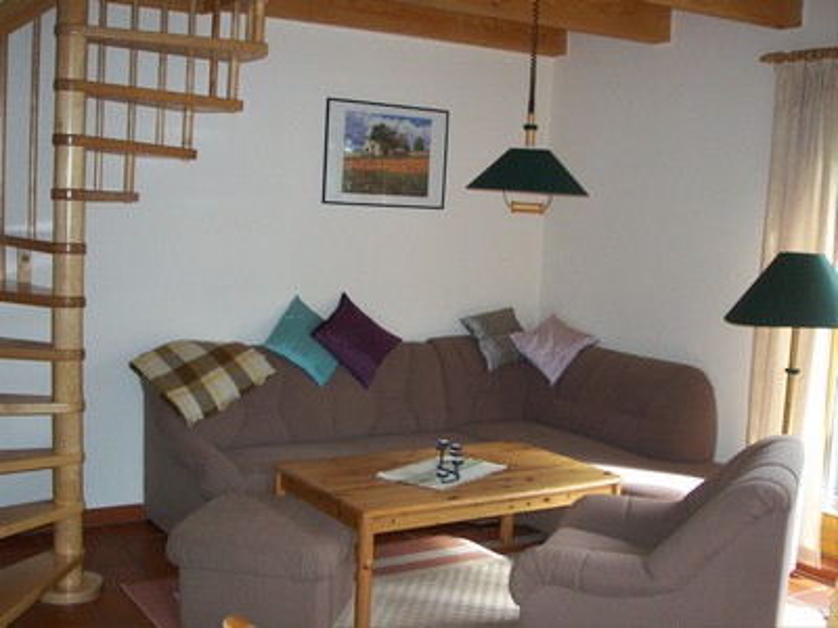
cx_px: 419
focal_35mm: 42
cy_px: 314
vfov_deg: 34.3
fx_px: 1017
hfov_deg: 44.8
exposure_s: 1/60
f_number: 2.8
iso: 160
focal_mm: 7
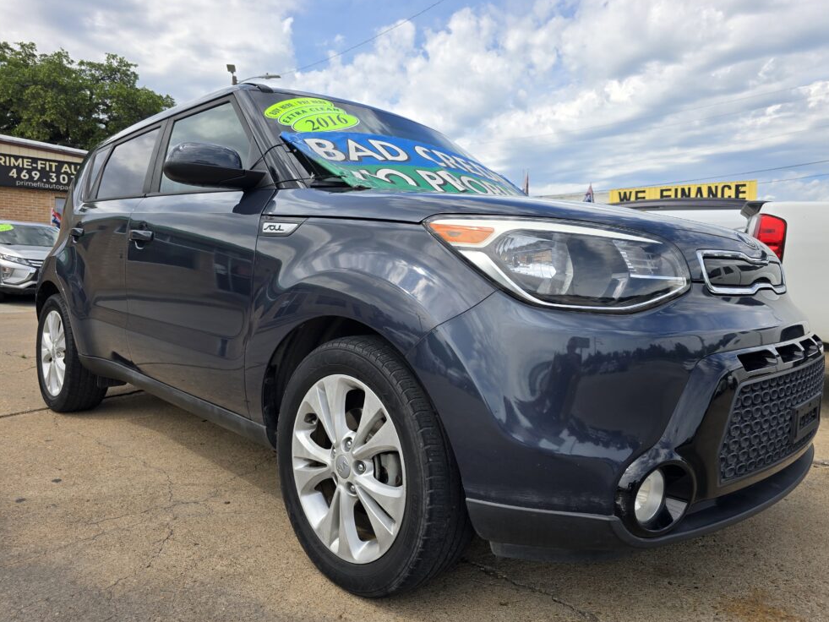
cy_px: 301
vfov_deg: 56.8
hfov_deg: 71.6
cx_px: 430
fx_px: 575
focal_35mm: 24
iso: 12
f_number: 1.7
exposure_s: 1/604
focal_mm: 6.3
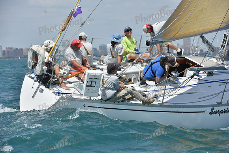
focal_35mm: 155
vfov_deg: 8.9
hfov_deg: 13.2
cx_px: 114
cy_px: 76
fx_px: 986
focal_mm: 155
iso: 250
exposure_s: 1/1250
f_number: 8
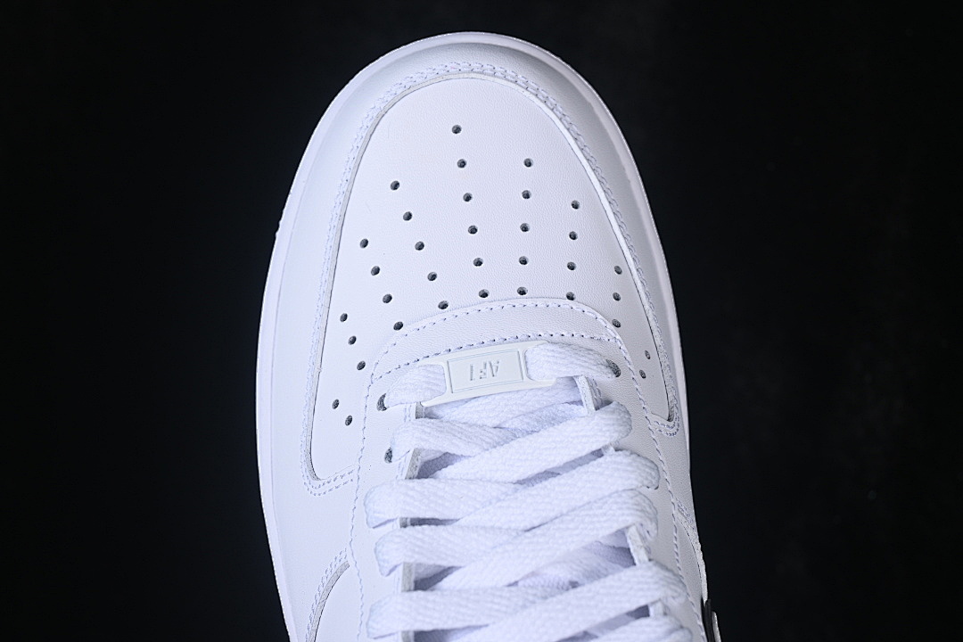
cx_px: 482
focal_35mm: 75
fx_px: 2006
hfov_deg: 27.0
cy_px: 321
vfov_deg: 18.2
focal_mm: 50
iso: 160
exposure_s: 1/80
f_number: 7.1
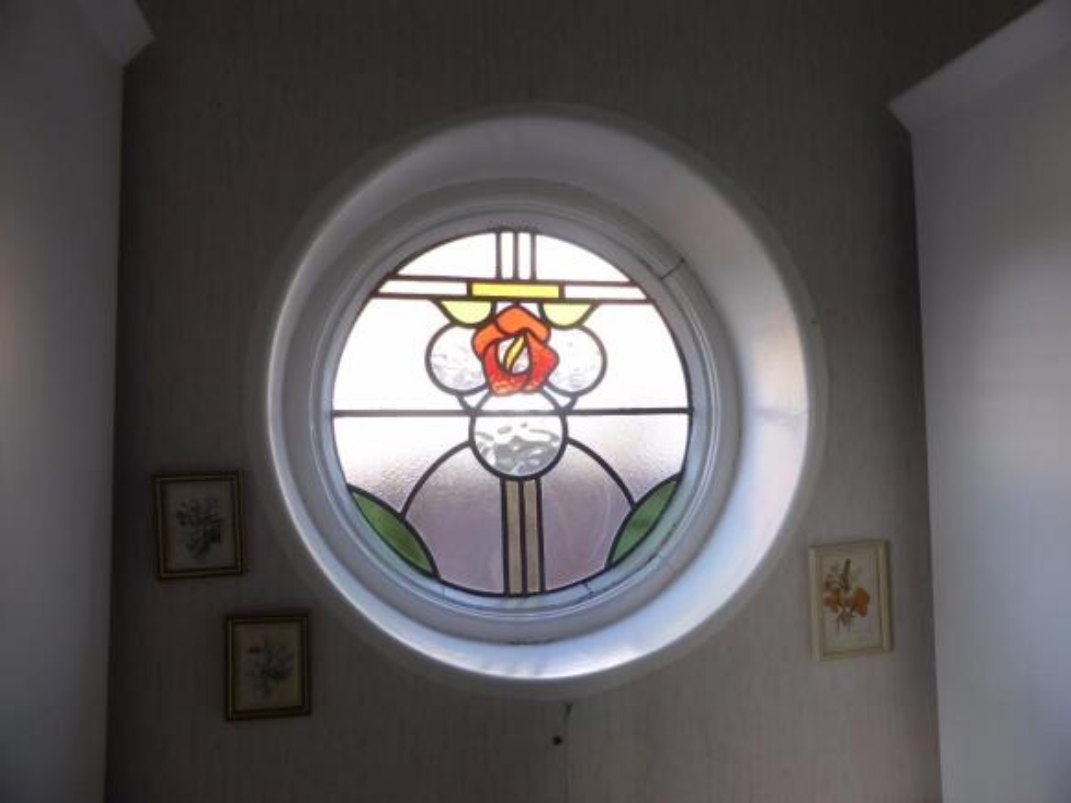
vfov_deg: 56.8
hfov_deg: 71.6
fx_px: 742
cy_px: 402
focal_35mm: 24
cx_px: 536
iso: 160
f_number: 3.3
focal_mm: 4.3
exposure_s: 1/60
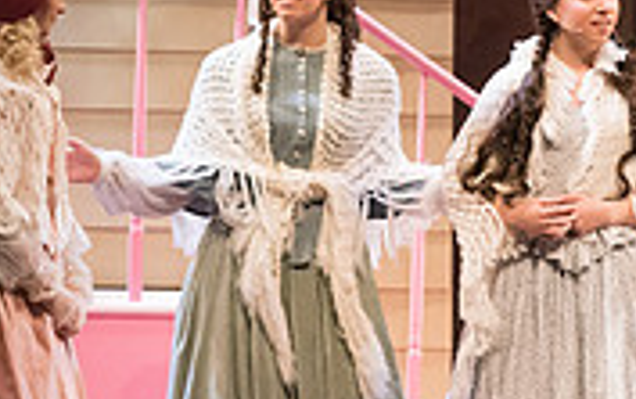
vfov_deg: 3.3
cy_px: 250
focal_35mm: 401
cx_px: 891
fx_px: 6957
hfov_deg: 5.2
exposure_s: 1/400
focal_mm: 120
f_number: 4
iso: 5000
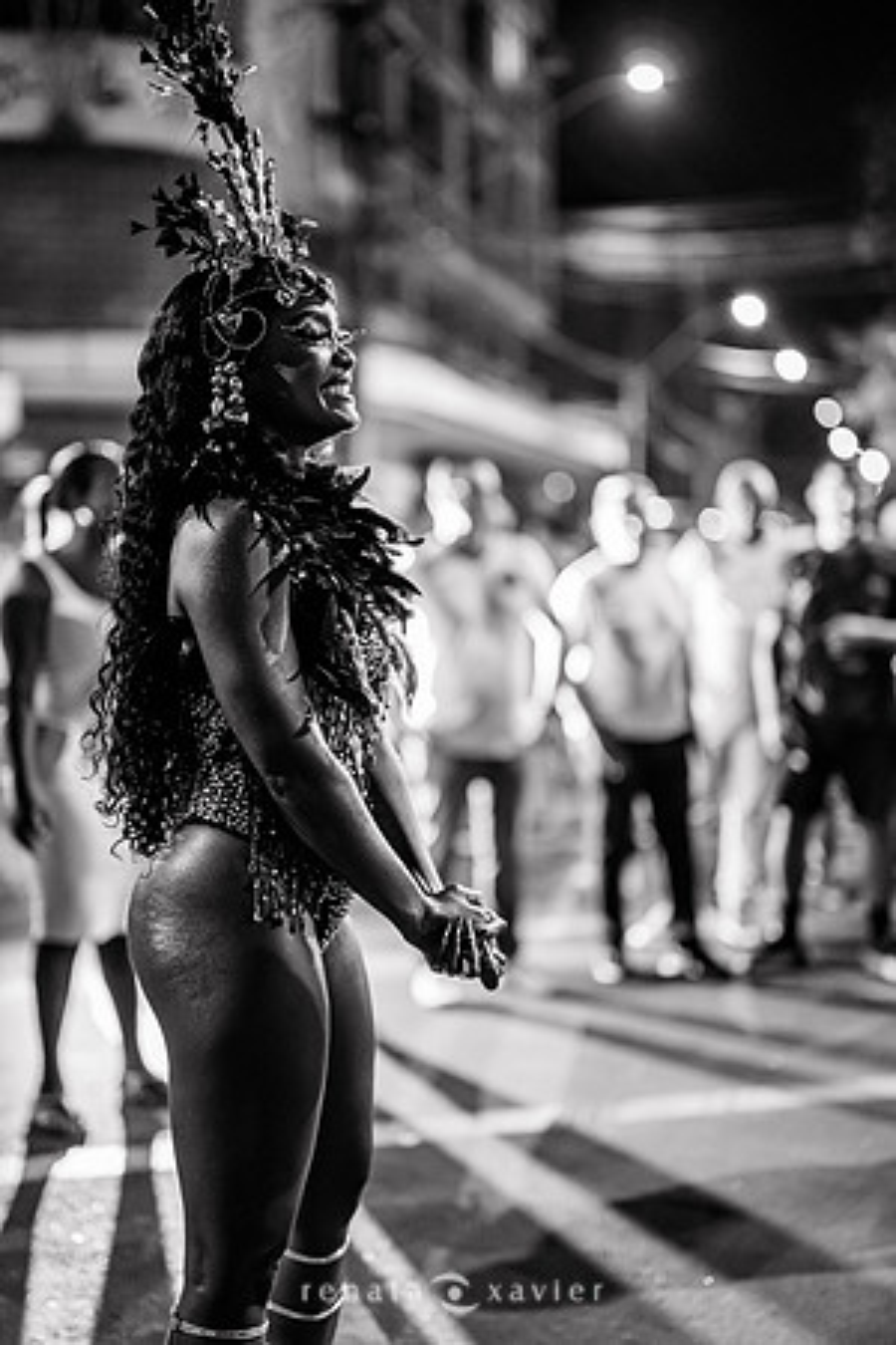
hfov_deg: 27.0
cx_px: 448
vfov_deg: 39.6
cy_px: 672
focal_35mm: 50
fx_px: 1867
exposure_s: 1/320
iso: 2000
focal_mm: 50
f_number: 1.2
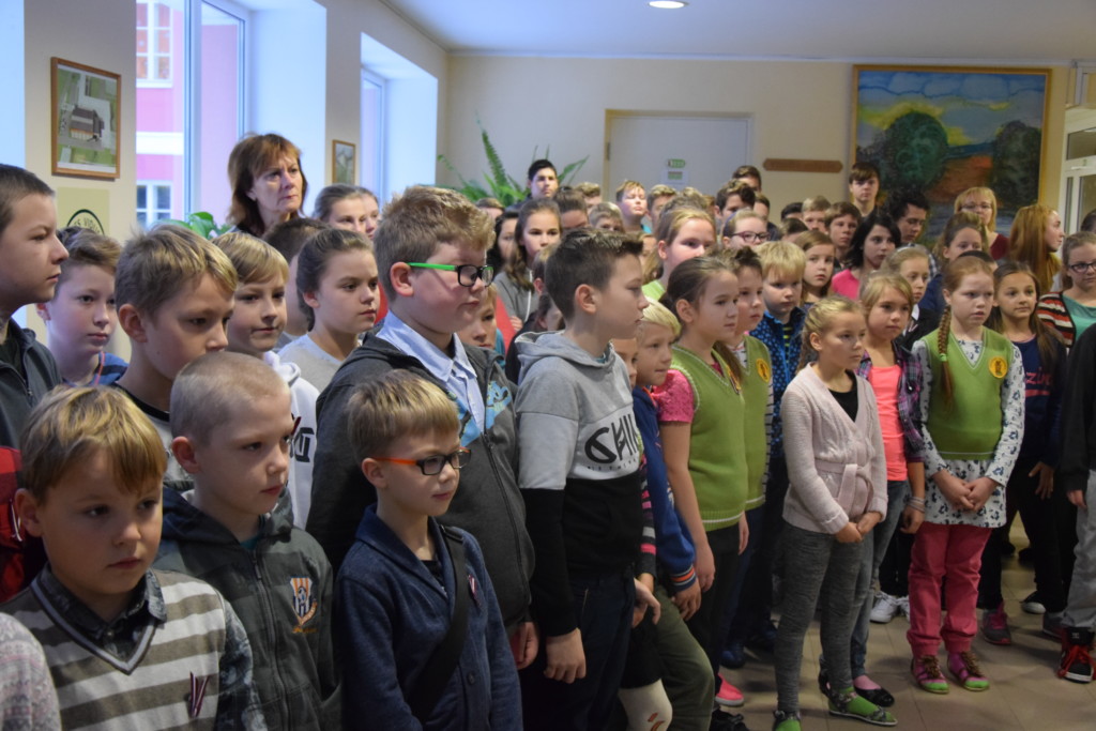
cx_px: 548
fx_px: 1279
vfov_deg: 31.9
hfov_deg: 46.4
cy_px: 366
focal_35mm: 42
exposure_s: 1/80
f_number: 4
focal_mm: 28
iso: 3200
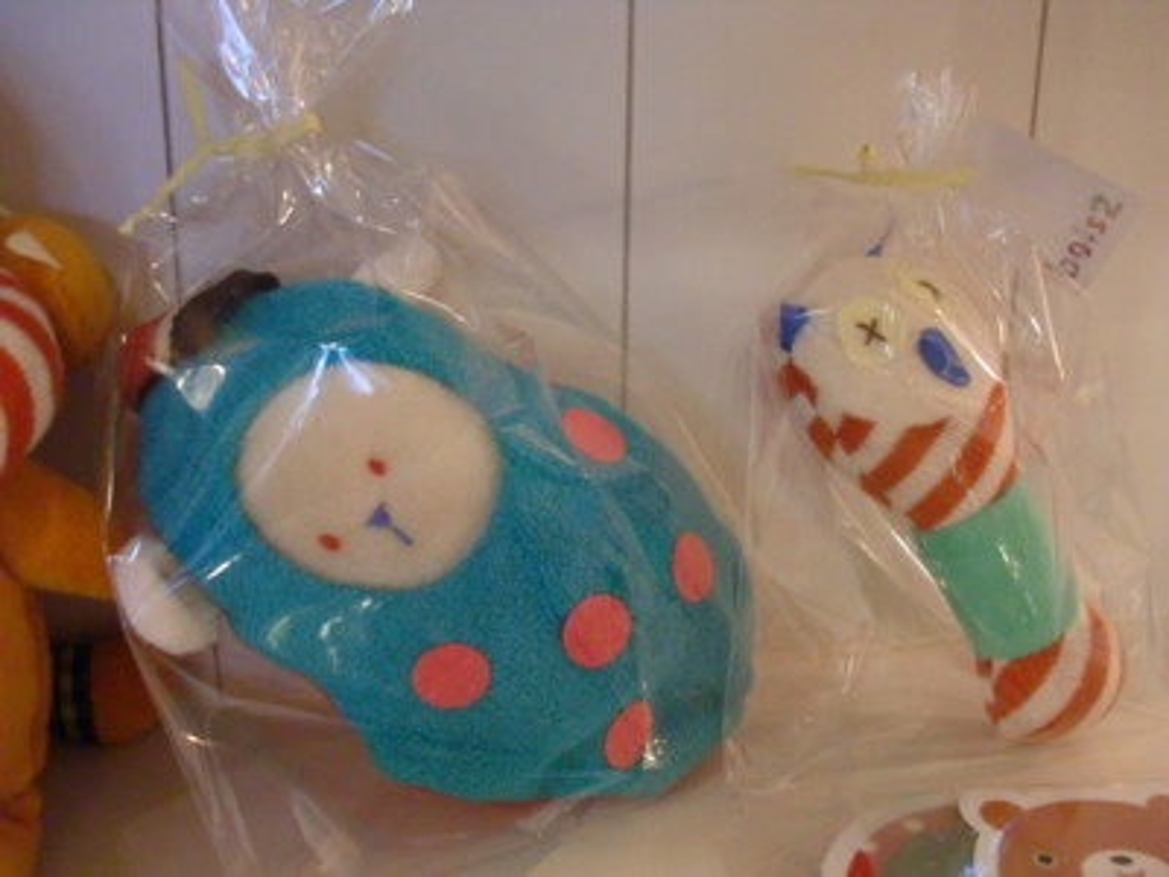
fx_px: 1216
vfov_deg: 39.7
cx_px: 584
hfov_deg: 51.4
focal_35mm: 36
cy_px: 438
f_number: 2.8
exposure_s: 1/60
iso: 640
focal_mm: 6.3
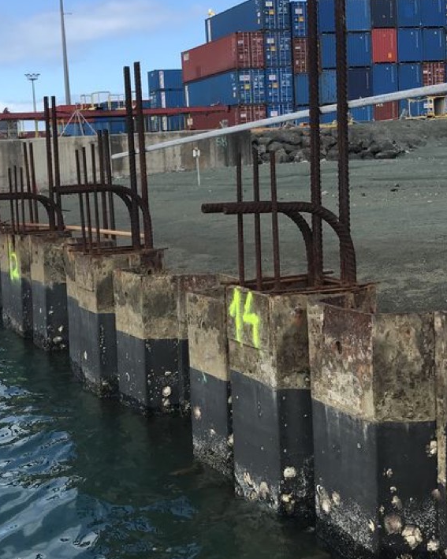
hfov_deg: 28.0
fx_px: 893
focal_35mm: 54
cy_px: 271
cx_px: 165
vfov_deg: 34.7
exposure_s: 1/1520
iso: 20
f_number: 1.8
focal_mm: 3.99
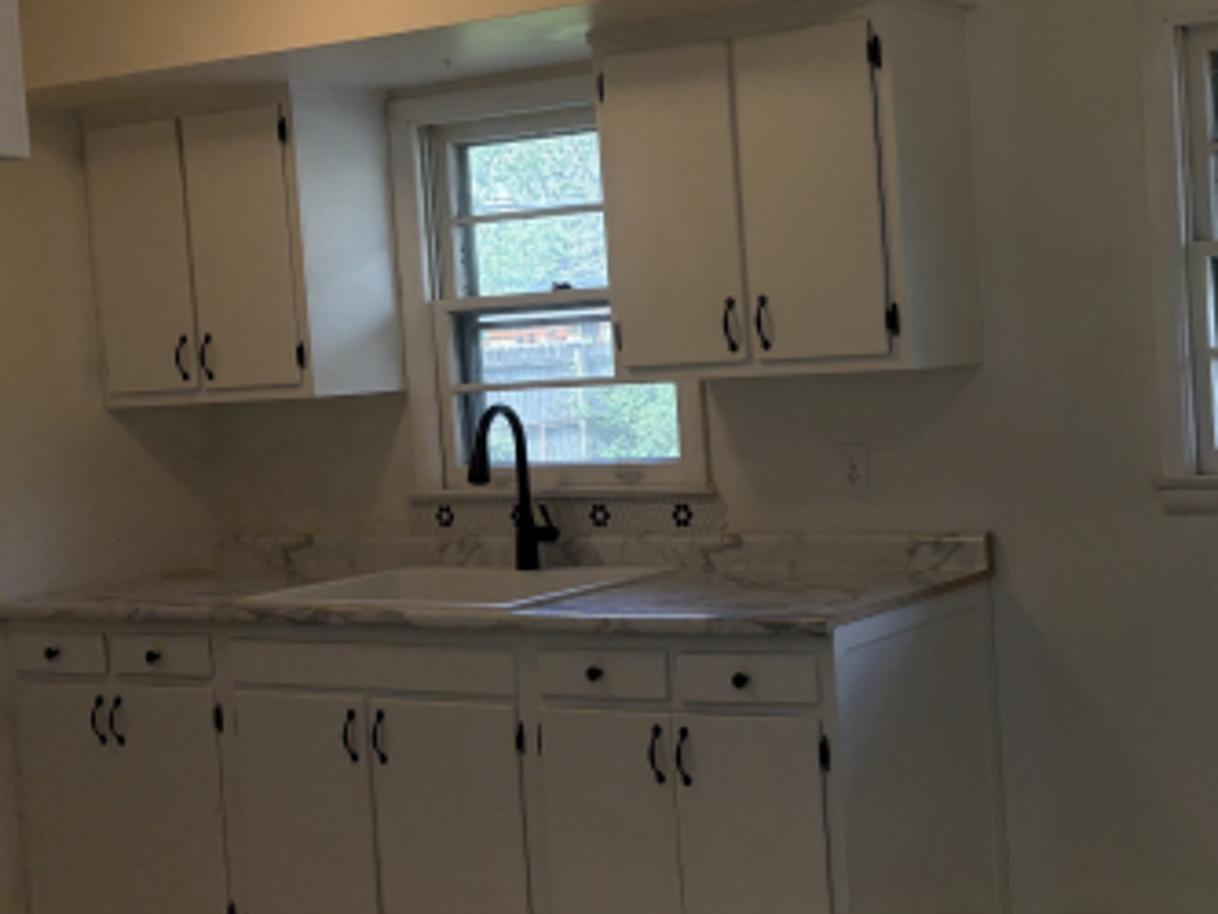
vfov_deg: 28.0
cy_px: 388
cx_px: 1099
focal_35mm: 52
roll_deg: +4.0
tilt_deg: -0.9
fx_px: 1830
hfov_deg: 34.7
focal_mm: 5.96
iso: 50
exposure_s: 1/120
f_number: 1.6
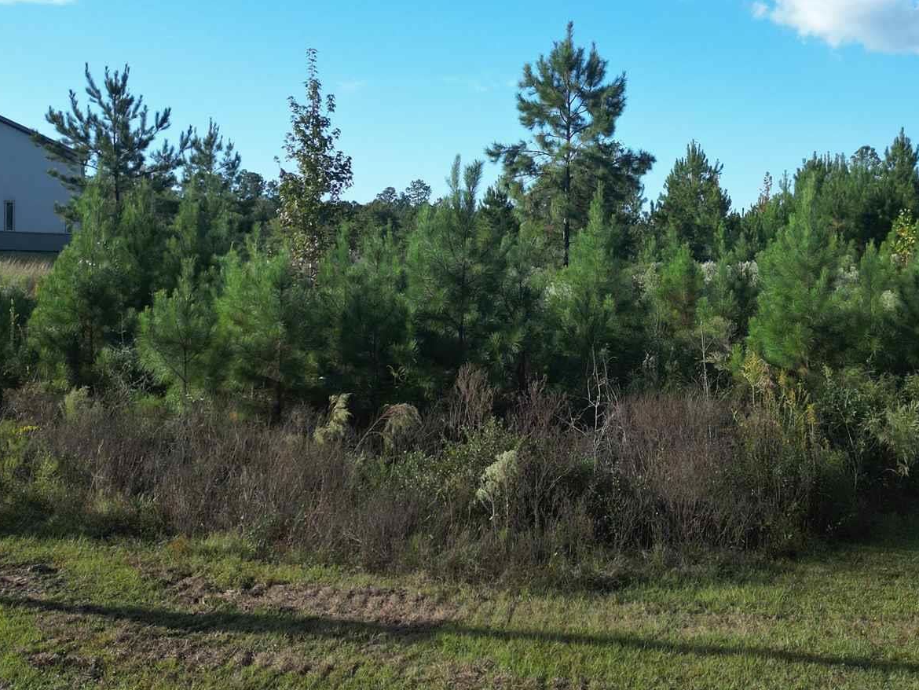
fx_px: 1115
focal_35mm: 42
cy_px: 275
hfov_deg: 44.4
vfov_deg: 34.2
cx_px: 581
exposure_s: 1/1500
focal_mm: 6.72
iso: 100
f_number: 1.7
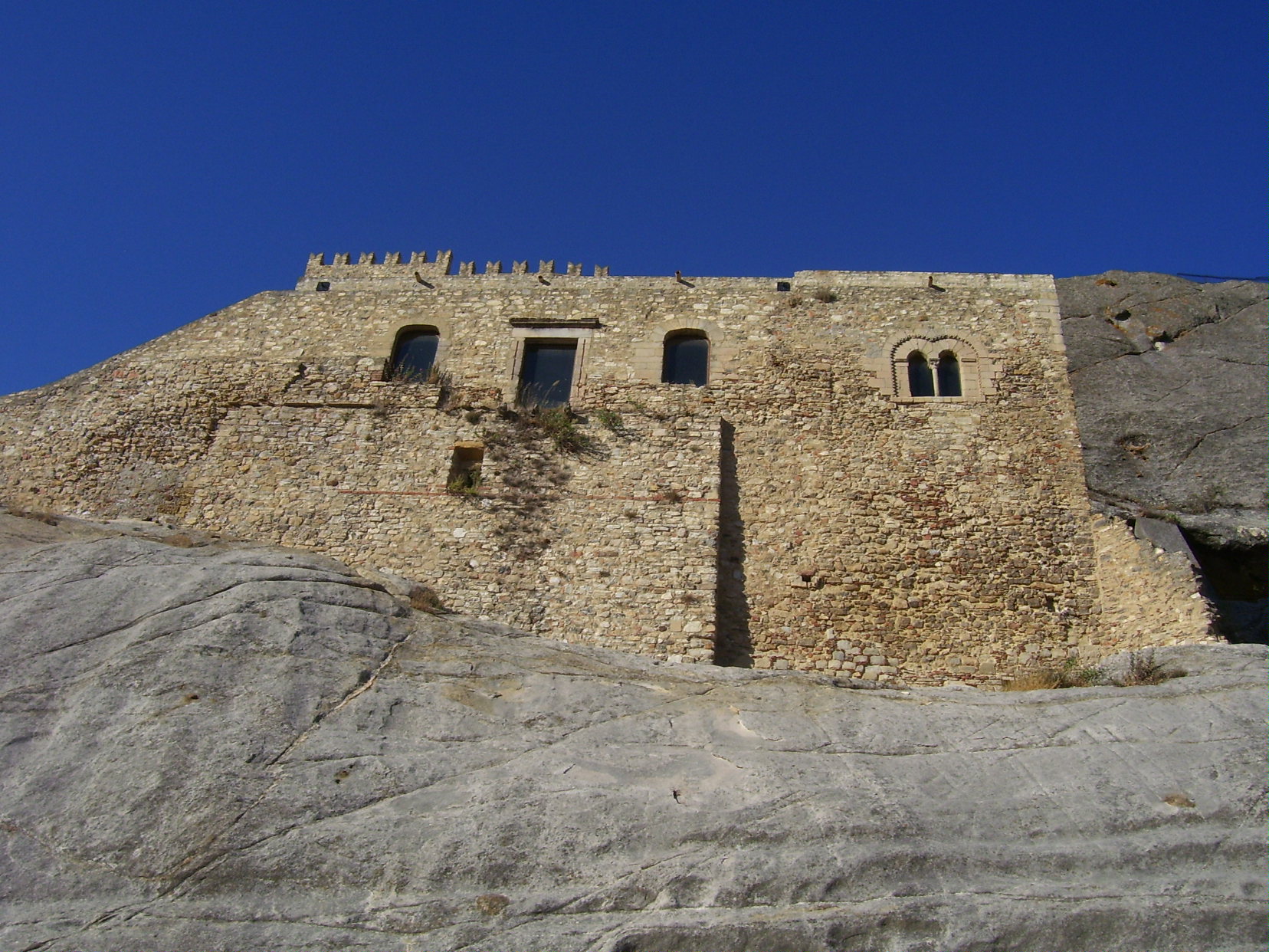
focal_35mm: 34
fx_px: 1246
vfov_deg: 41.8
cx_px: 634
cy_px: 476
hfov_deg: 54.0
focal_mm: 5.6
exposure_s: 1/750
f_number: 4.8
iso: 80
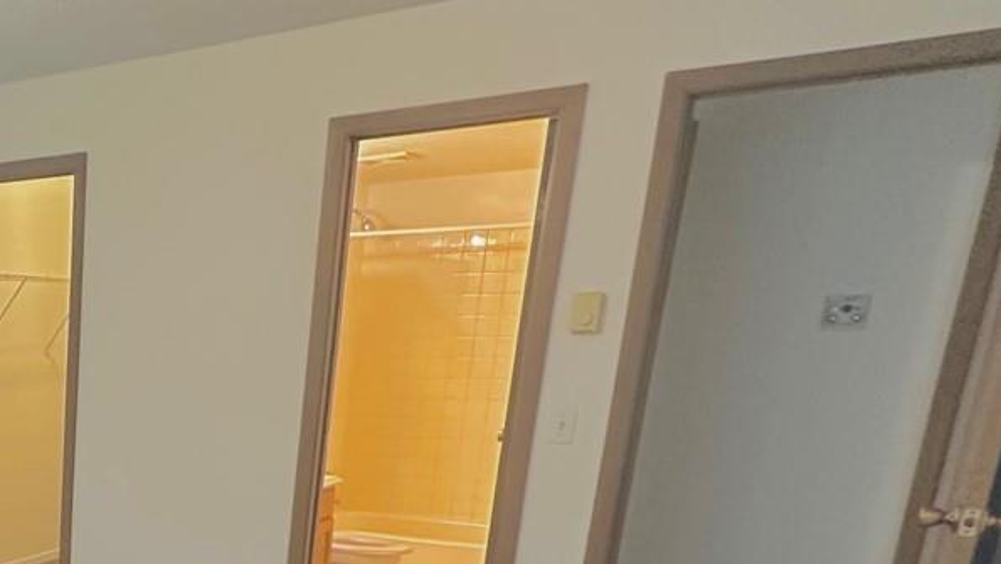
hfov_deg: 39.2
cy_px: 633
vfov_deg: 26.5
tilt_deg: -15.1
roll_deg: +0.4
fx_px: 1088
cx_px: -135
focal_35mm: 41
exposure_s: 1/60
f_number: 2.2
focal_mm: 2.22
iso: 400
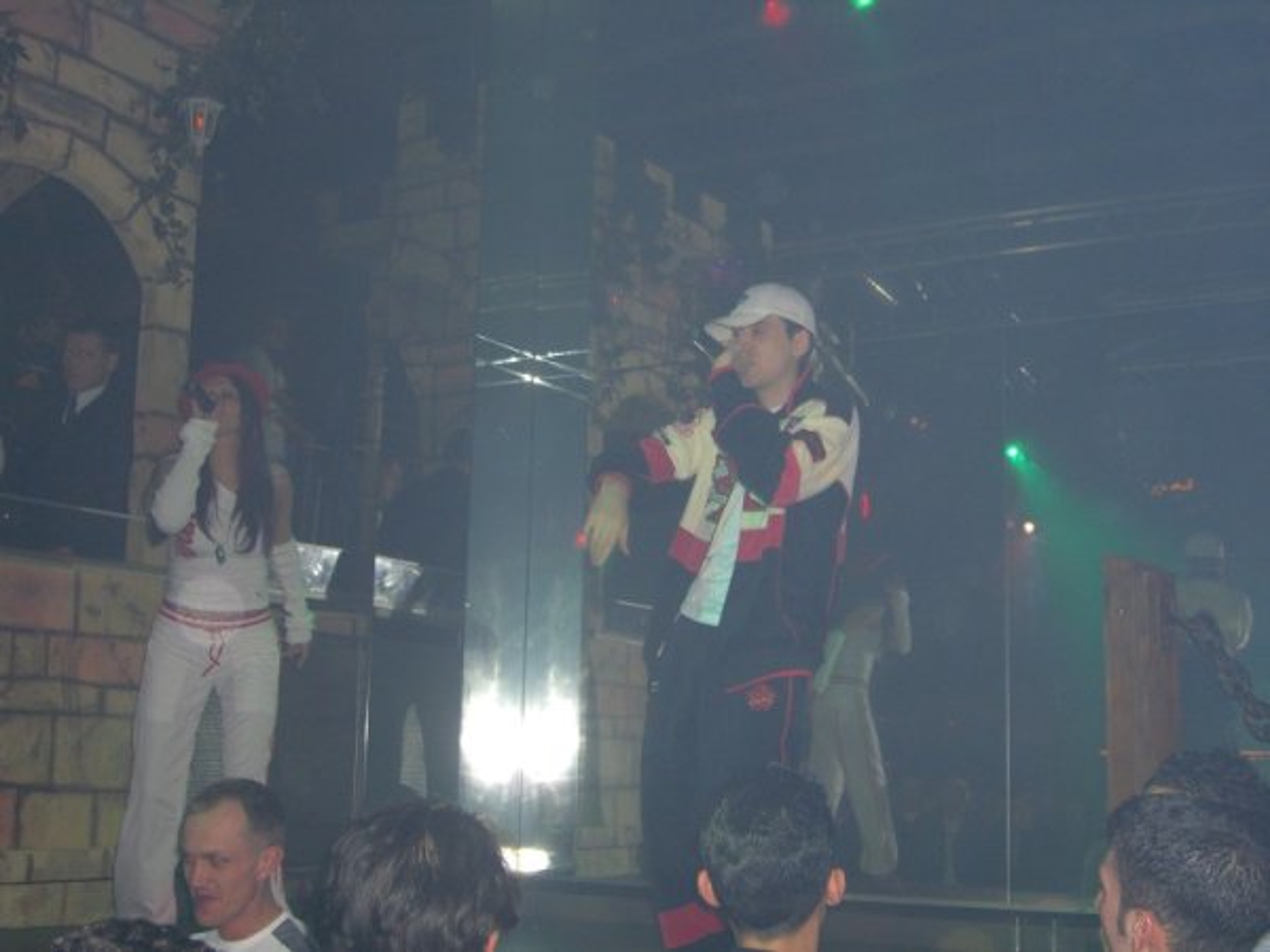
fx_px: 1688
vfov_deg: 31.5
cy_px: 476
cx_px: 635
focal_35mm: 46
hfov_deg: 41.2
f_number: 3.1
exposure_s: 1/60
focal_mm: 9.5
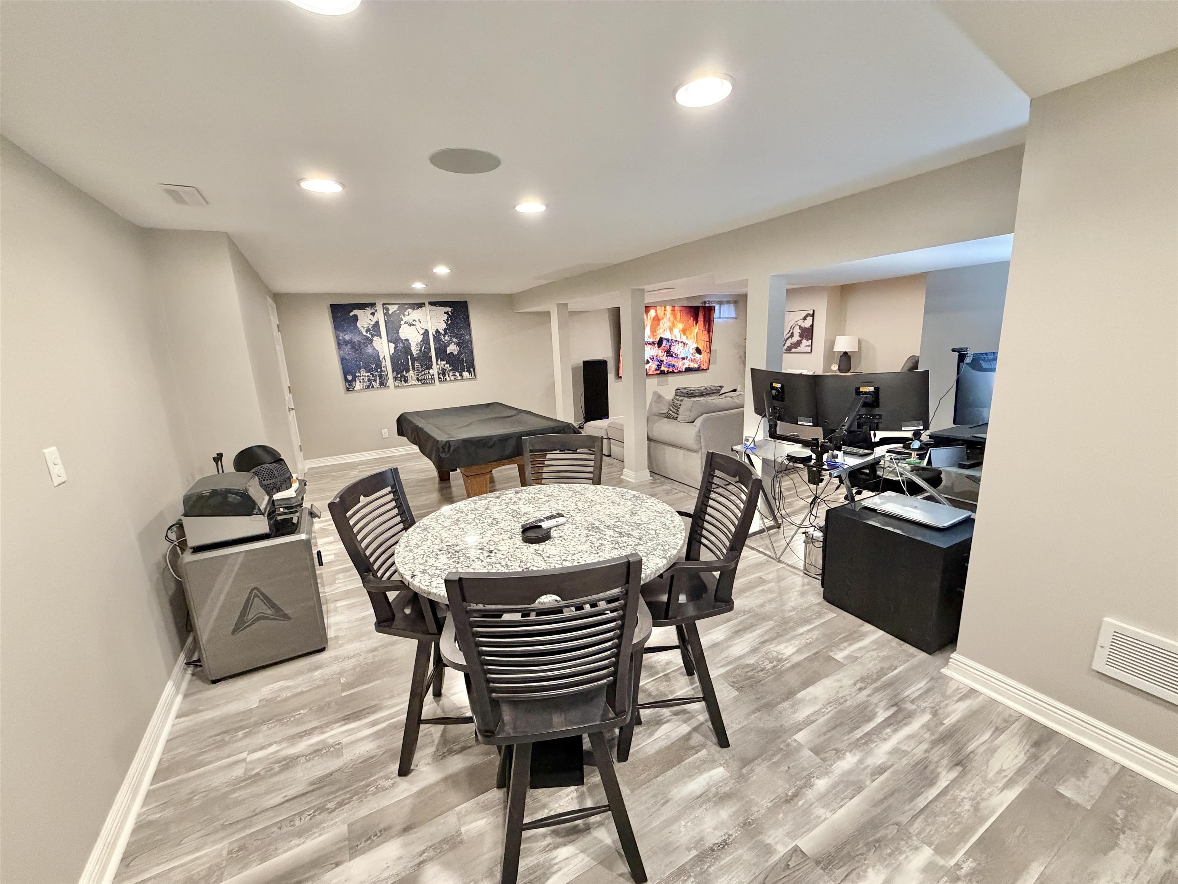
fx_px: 476
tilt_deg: -12.1
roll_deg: +2.3
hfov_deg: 102.1
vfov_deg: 85.7
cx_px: 589
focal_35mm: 14
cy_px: 442
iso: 640
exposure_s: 1/59
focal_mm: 2.22
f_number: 2.2
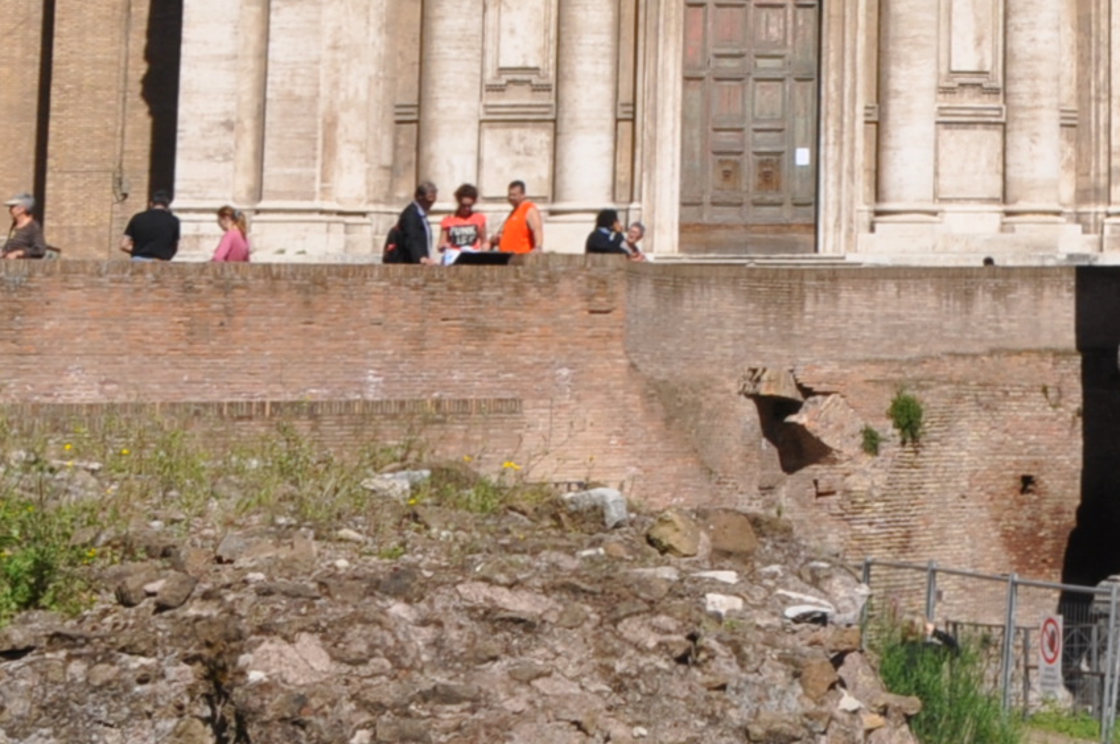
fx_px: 4067
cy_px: -519
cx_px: 1318
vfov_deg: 10.0
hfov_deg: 15.2
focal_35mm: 131
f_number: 11
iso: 200
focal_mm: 23
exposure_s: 1/500
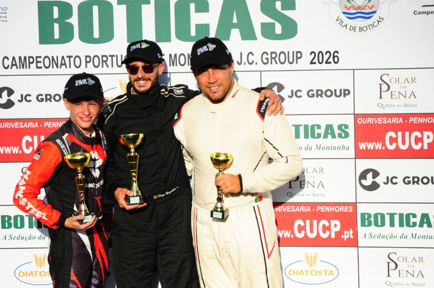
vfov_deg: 8.0
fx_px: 2060
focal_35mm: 171
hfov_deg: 12.0
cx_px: 206
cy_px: 143
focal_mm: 150
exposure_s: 1/8000
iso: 400
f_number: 2.8
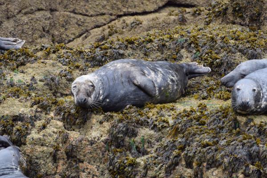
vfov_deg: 4.2
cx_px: 134
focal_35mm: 330
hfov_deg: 6.2
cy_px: 89
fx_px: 2447
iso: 400
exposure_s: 1/500
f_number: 5.3
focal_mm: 220
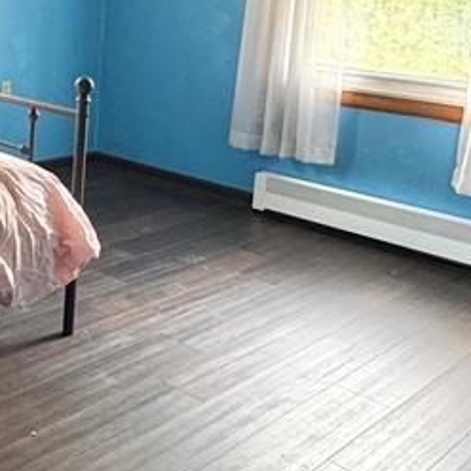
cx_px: -8
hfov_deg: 30.8
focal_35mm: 51
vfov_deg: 32.4
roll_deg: -2.2
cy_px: 87
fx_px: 785
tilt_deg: -8.6
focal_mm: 2.22
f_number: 2.2
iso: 200
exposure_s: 1/99
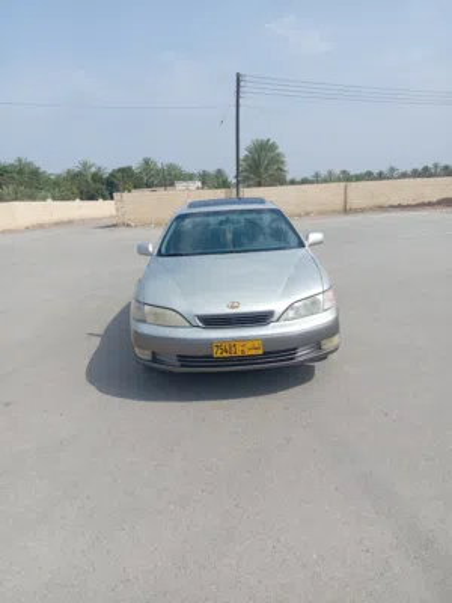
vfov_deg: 65.3
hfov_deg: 51.4
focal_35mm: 27
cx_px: 226
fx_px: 470
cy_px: 302
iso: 100
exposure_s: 1/932
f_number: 1.8
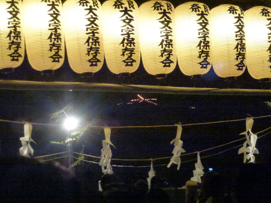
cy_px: 102
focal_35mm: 156
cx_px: 135
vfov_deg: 9.5
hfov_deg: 12.7
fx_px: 1221
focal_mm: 27.7
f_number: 5.3
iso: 1600
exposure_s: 1/30
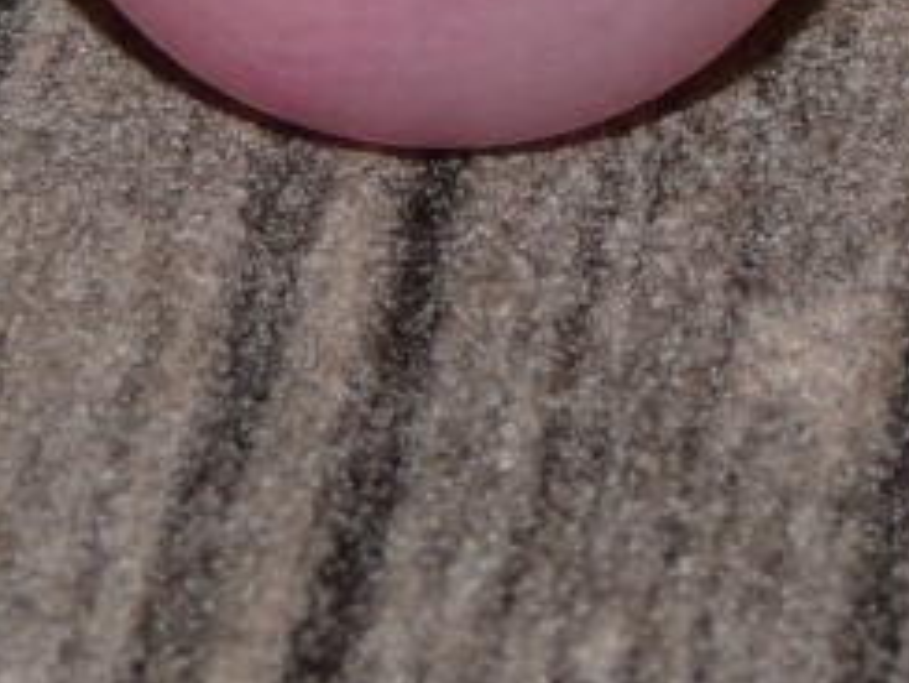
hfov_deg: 4.5
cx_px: 961
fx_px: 11560
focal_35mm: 440
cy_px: -390
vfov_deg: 3.4
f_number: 5.3
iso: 80
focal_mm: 24.2
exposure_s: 1/60
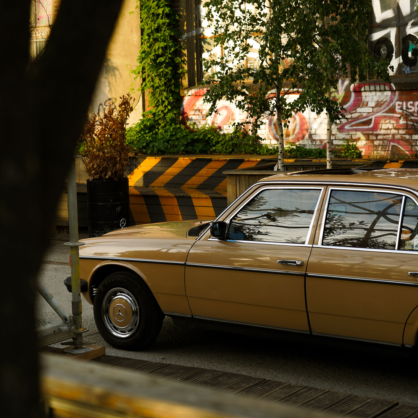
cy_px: 183
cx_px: 208
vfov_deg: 24.3
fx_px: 970
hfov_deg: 24.3
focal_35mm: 71
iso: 100
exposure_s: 1/250
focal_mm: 55
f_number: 4.5
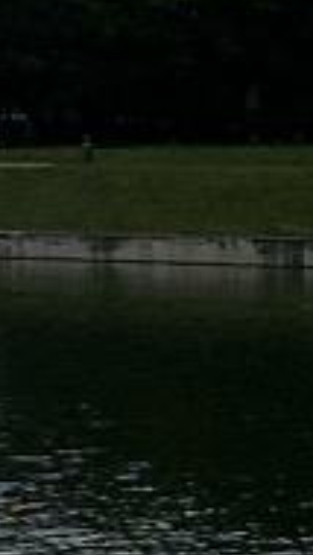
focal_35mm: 298
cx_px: -2282
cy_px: -178
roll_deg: +0.2
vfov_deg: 7.2
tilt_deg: +3.3
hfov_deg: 3.1
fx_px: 4393
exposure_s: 1/2688
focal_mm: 4.25
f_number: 1.8
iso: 32
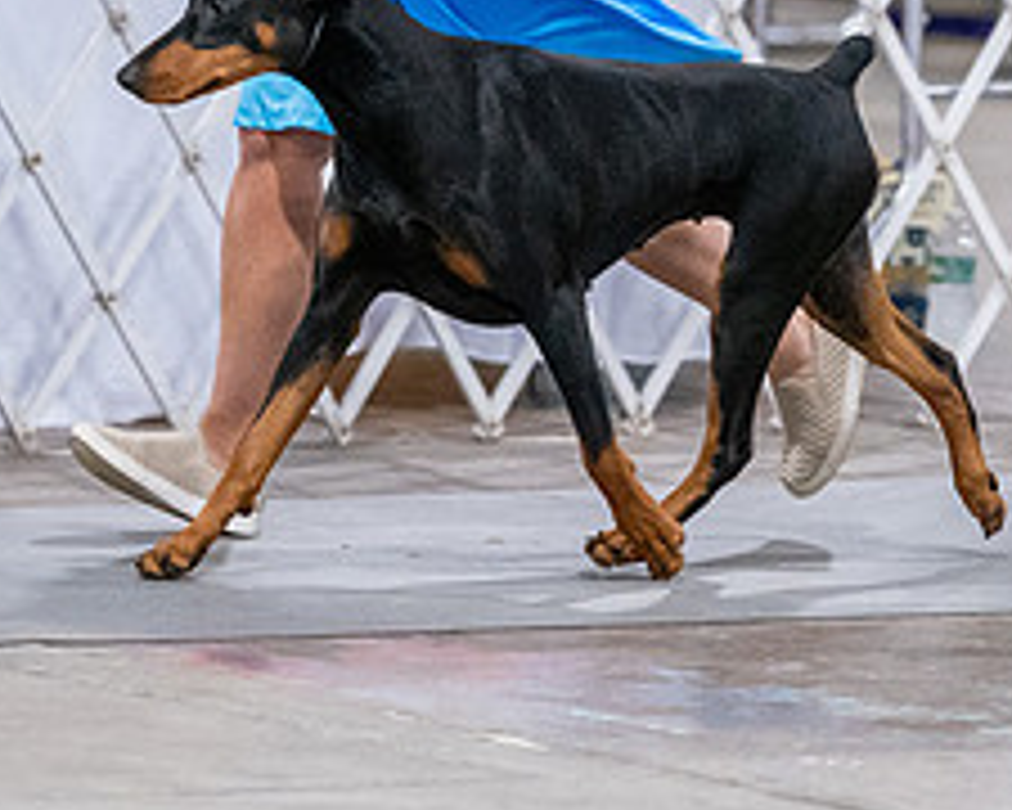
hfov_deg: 4.4
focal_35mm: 440
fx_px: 13179
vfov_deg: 3.5
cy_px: 2
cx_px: 441
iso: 6400
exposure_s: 1/320
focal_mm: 182
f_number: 3.2
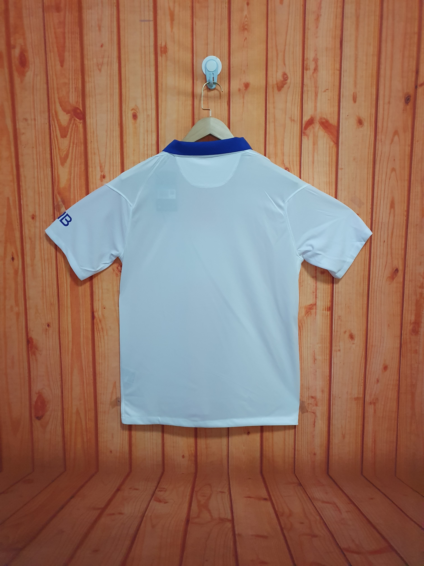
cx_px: 212
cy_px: 283
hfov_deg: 53.1
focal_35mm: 26
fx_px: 425
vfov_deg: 67.3
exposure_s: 1/50
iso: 500
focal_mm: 4.32
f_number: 1.5
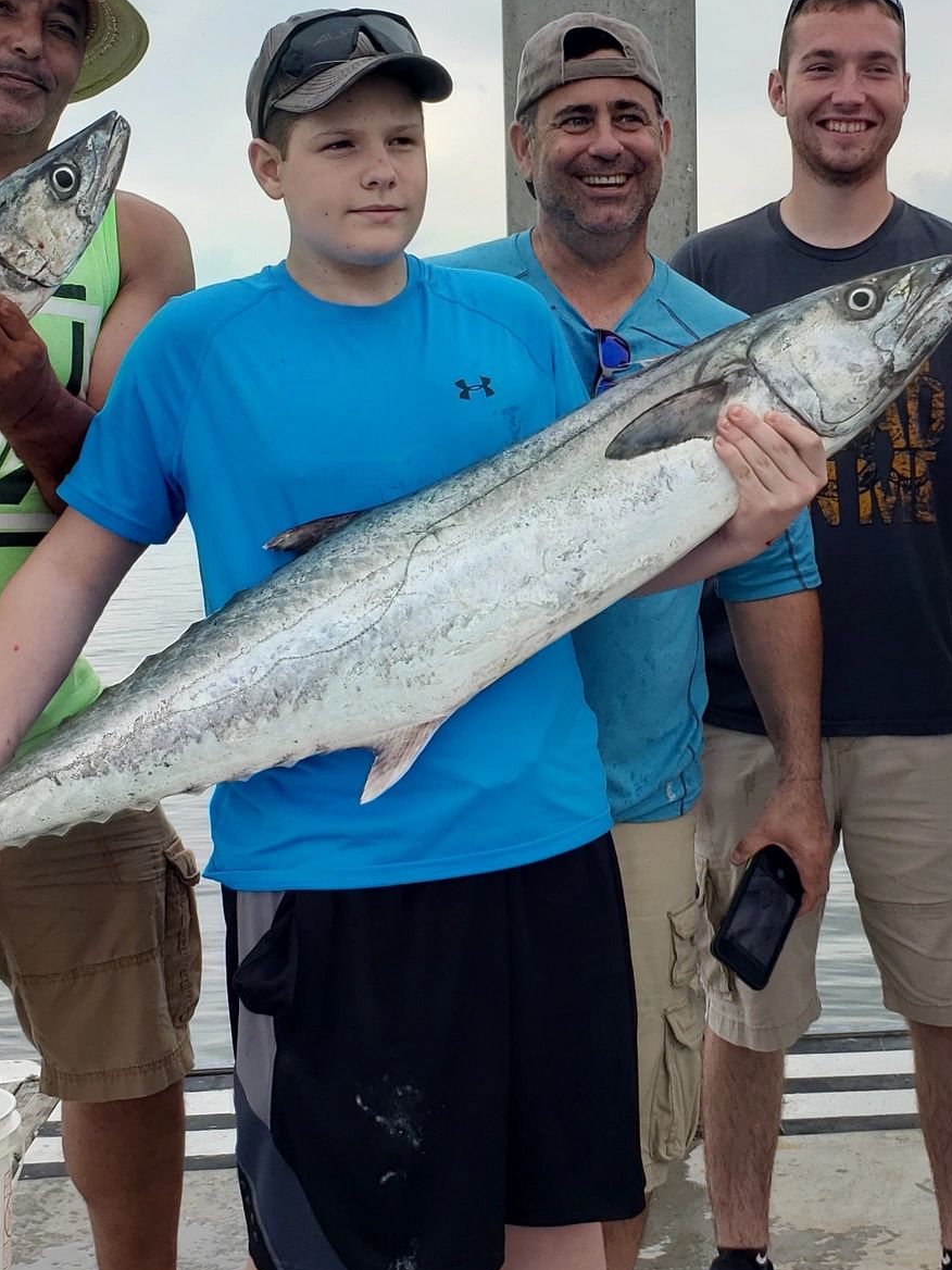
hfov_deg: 25.4
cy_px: 537
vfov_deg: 33.7
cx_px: 712
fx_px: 2090
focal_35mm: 57
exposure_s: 1/746
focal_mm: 4.3
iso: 50
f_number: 2.4
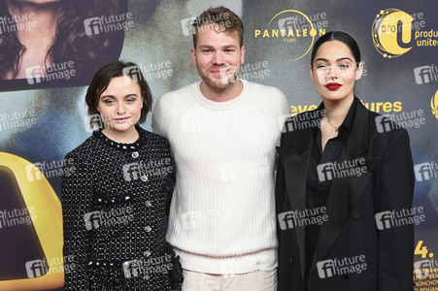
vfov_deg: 25.0
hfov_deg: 36.9
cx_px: 219
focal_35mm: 54
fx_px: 657
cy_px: 146
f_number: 5.6
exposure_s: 1/160
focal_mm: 54
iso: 800
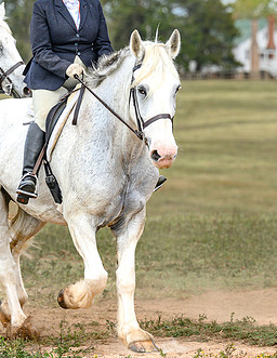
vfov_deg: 7.4
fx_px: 2773
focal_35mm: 265
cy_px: 149
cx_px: 72
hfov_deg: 5.7
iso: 400
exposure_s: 1/1000
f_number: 3.5
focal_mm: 125
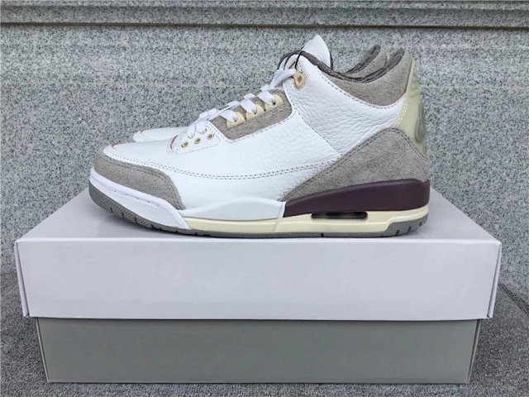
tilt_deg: -16.4
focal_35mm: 31
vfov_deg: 45.4
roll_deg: +0.2
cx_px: 264
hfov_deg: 58.4
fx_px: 474
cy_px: 198
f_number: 2.4
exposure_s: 1/485
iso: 25
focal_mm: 3.3
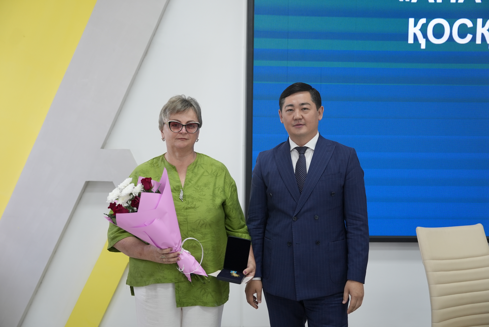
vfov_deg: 34.3
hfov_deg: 49.5
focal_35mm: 39
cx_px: 244
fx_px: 530
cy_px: 164
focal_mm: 39
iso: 800
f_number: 2.8
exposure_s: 1/200
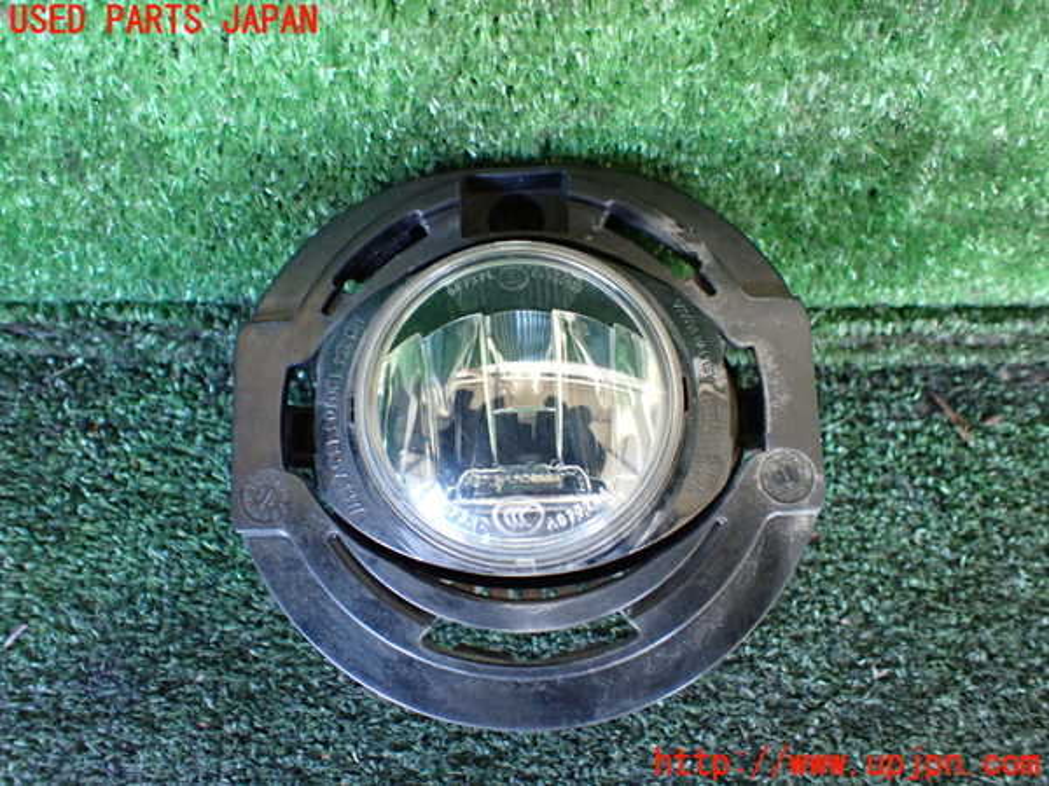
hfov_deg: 60.0
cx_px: 524
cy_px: 393
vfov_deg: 46.8
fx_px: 909
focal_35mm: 30
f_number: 2.3
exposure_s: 1/40
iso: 800
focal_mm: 5.4
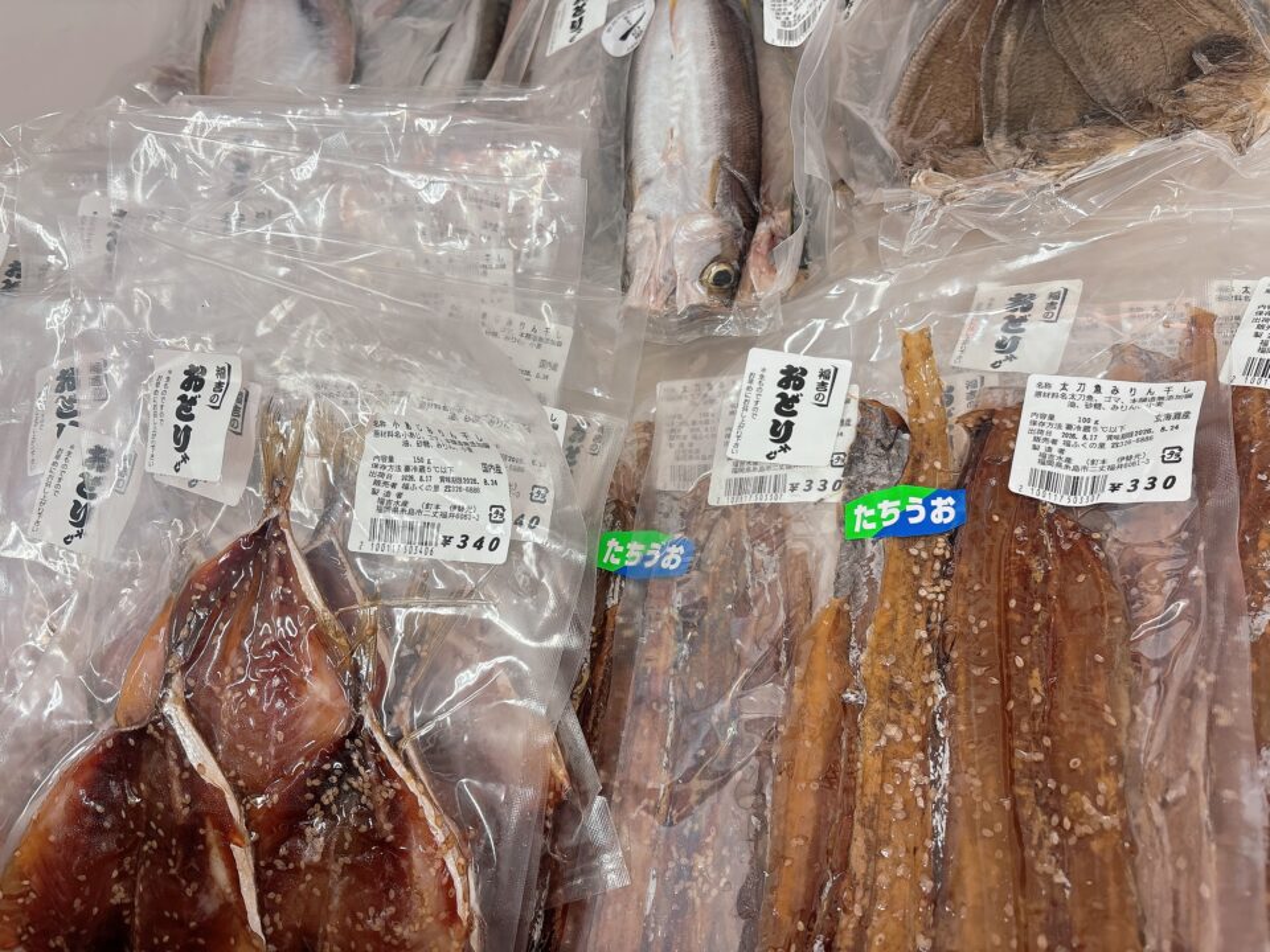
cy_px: 476
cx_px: 635
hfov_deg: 67.3
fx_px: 954
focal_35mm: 26
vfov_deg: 53.1
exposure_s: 1/60
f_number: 1.6
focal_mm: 5.96
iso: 80
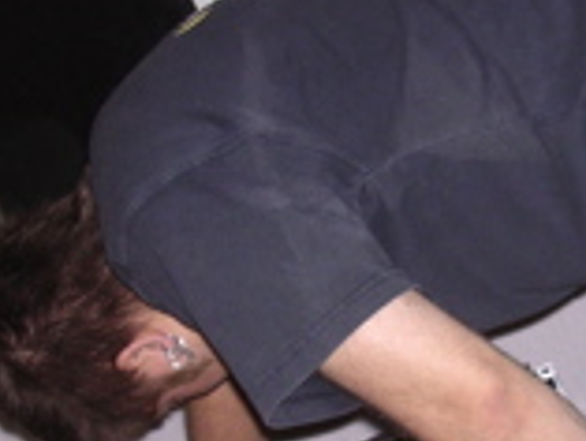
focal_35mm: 97
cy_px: 333
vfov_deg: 15.2
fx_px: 1643
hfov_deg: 20.0
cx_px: 448
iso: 145
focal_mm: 5.8
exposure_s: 1/60.1
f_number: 2.8
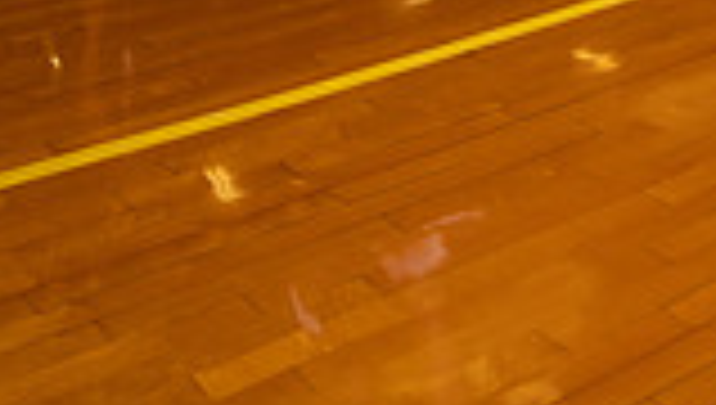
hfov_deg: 29.6
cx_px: 450
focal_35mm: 71
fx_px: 1350
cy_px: -540
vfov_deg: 13.2
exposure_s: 1/640
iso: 320
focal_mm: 24
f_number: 5.6
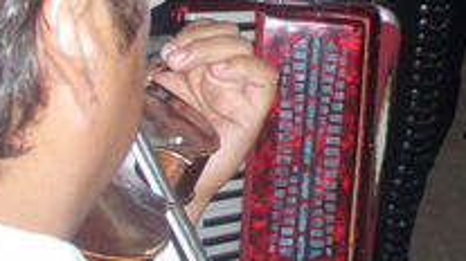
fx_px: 1580
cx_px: 579
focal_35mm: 128
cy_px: -110
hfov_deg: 16.0
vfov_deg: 9.2
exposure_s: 1/30
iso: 160
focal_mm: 6.7
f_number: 3.5
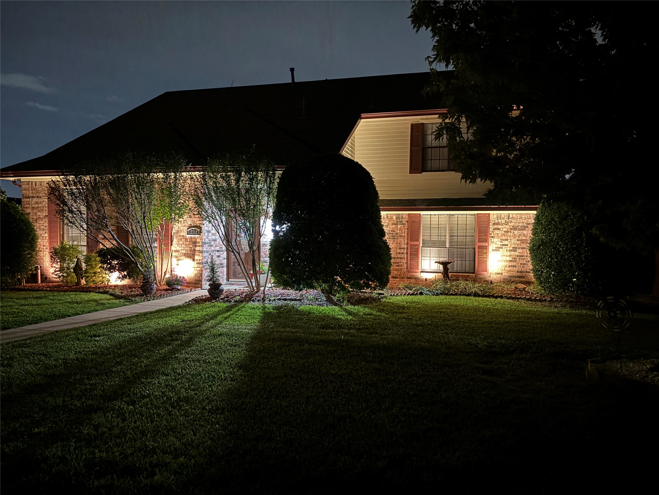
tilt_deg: -1.7
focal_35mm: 26
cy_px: 248
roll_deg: -1.2
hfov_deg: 67.3
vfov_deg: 53.1
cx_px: 330
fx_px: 495
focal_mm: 5.96
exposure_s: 1/9
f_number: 1.6
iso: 800
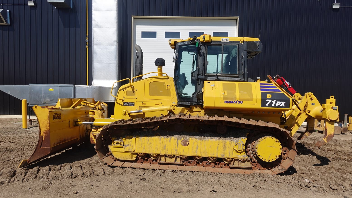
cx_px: 174
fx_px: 243
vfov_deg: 44.3
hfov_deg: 71.9
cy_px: 113
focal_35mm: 26
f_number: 5.6
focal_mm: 9.4
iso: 125
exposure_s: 1/100
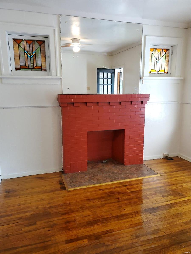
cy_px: 127
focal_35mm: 26
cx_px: 96
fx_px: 191
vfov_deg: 67.3
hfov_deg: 53.1
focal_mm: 4.3
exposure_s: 1/60
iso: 250
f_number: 1.5
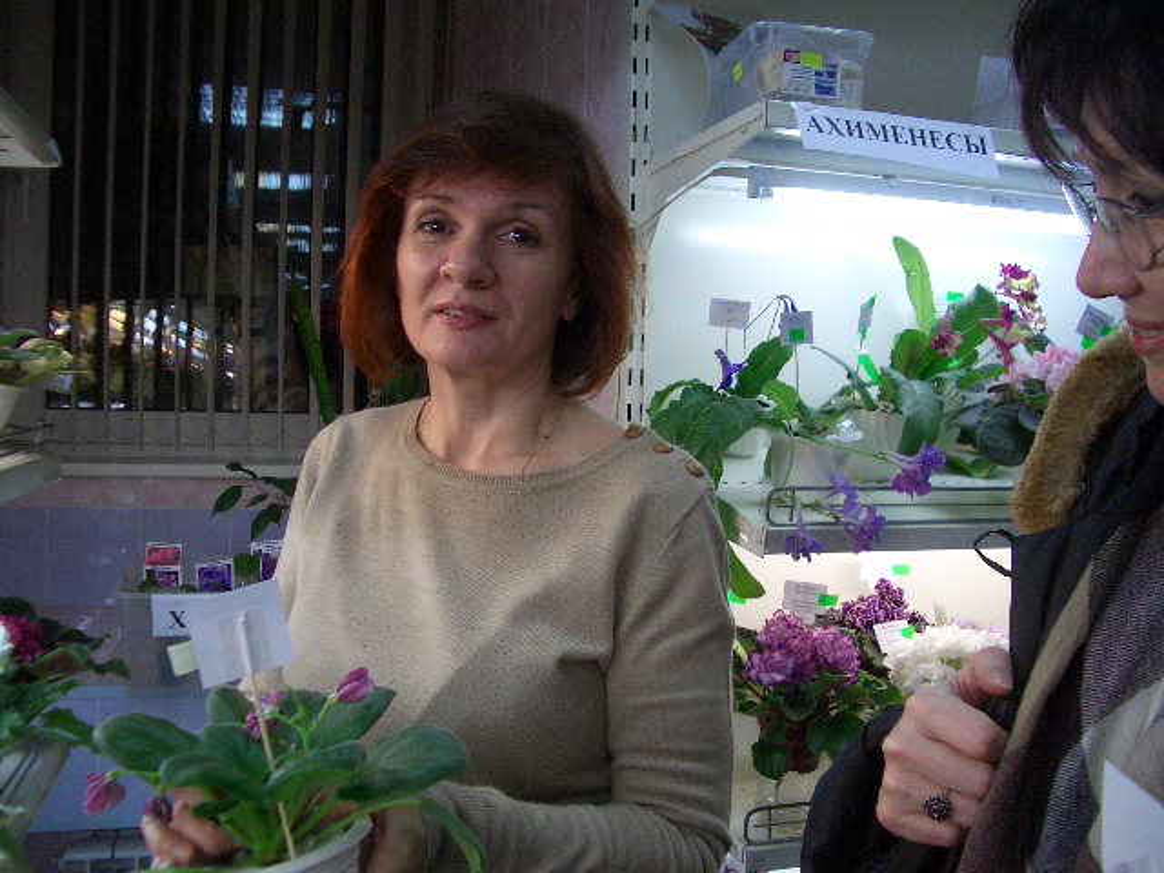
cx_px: 582
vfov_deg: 40.7
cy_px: 436
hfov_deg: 52.6
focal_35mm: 35
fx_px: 1177
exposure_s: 1/80
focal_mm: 5.8
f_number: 2.6
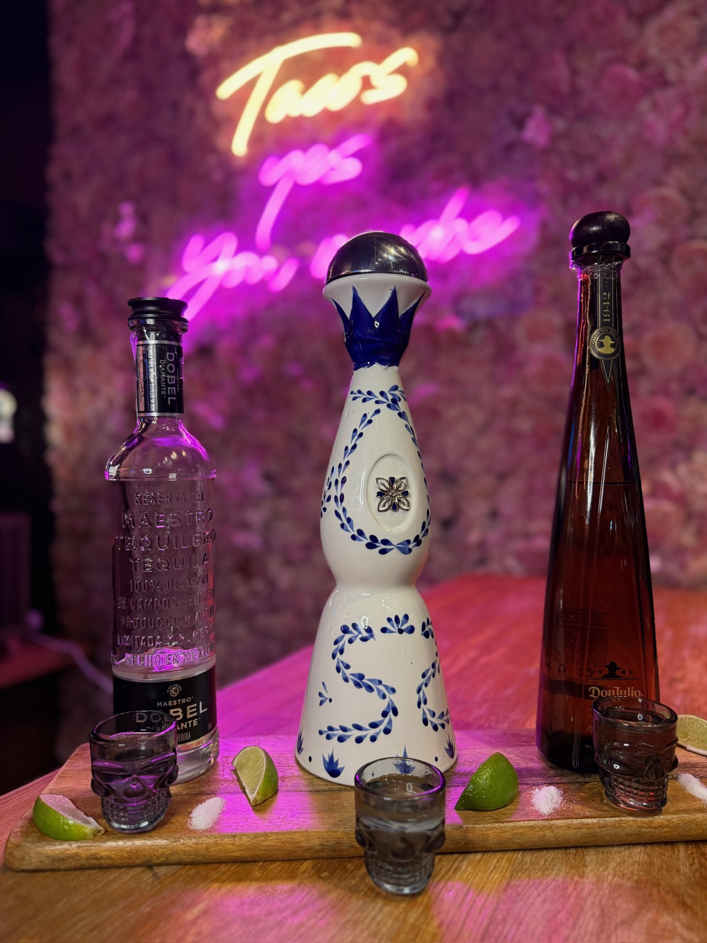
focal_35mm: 24
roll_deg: -0.1
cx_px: 354
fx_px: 654
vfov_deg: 71.6
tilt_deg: -1.3
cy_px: 472
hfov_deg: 56.8
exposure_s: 1/60
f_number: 1.78
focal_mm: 6.76
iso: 250
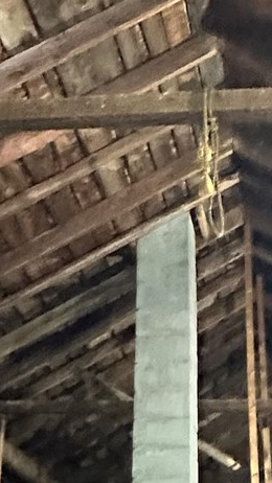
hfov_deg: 15.8
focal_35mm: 76
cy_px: 214
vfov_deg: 27.8
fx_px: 974
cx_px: 224
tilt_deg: +27.5
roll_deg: -0.2
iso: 1600
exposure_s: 1/30
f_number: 2.2
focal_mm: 2.22
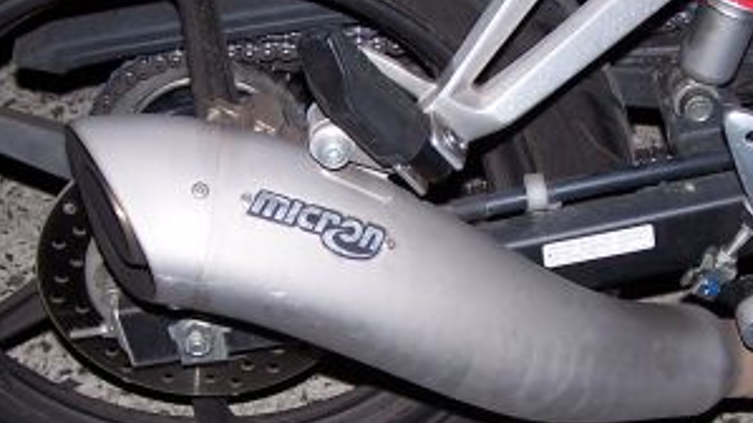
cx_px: 426
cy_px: 297
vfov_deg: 14.5
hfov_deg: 25.6
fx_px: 1657
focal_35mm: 83
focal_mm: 6.3
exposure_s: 1/60
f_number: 2.8
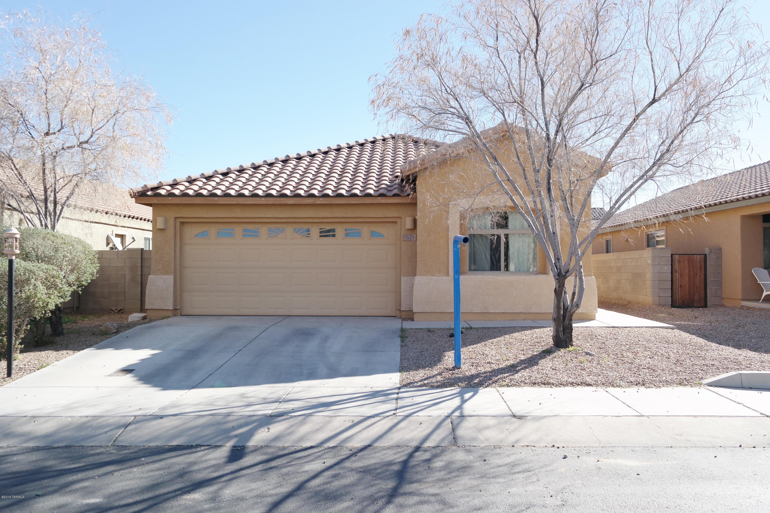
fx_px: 642
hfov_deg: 61.9
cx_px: 385
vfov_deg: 43.6
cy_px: 256
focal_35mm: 30
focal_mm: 20
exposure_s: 1/250
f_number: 5.6
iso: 100
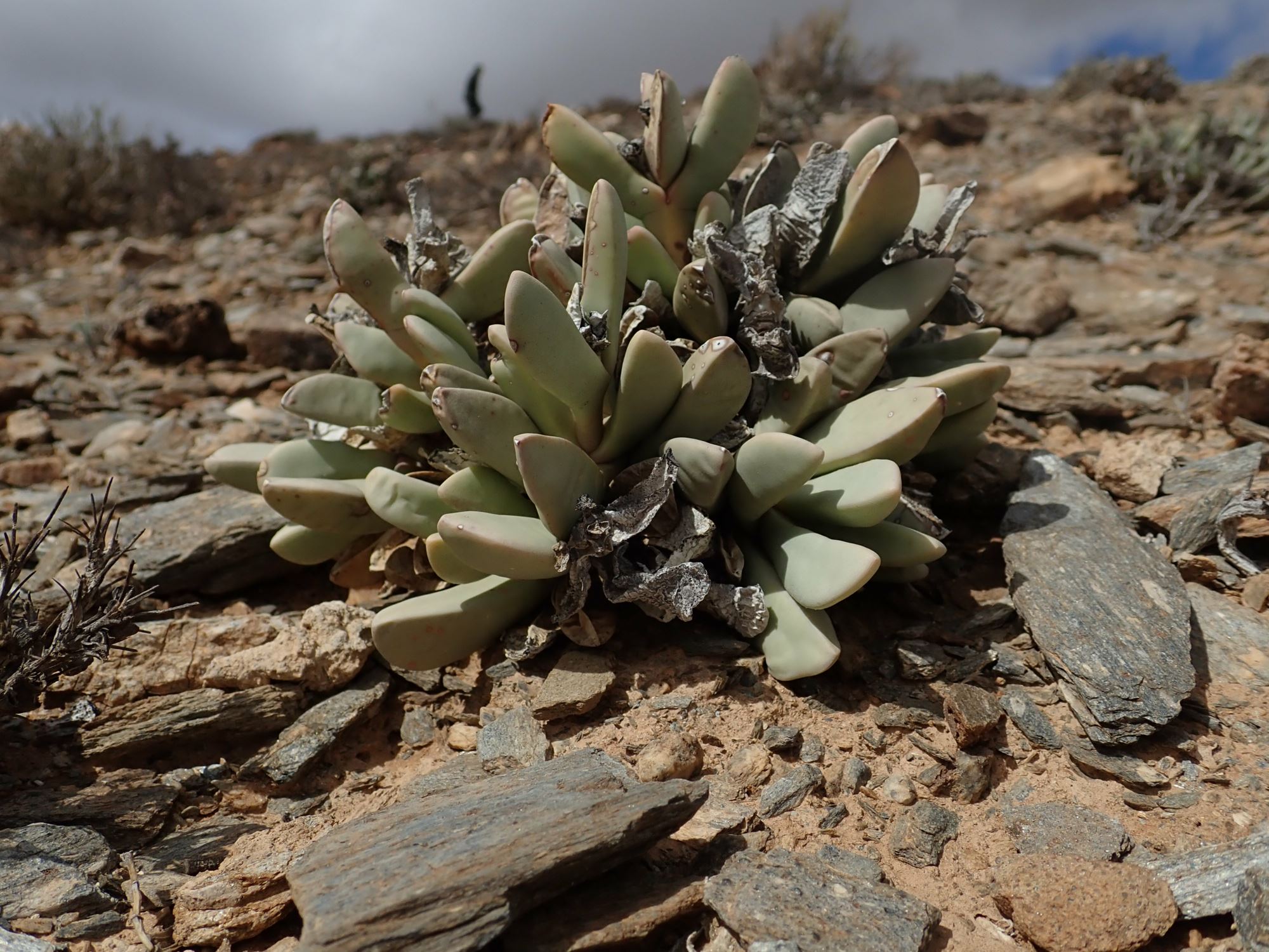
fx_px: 1100
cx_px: 634
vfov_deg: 46.8
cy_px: 476
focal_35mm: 30
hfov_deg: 60.0
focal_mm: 5.5
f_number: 9
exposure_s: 1/400
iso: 100
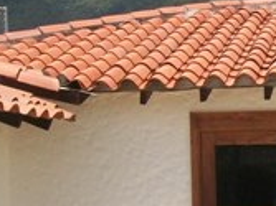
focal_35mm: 123
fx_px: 980
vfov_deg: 11.9
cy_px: 193
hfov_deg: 15.5
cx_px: 321
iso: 80
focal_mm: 5.7
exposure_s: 1/400
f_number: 5.5
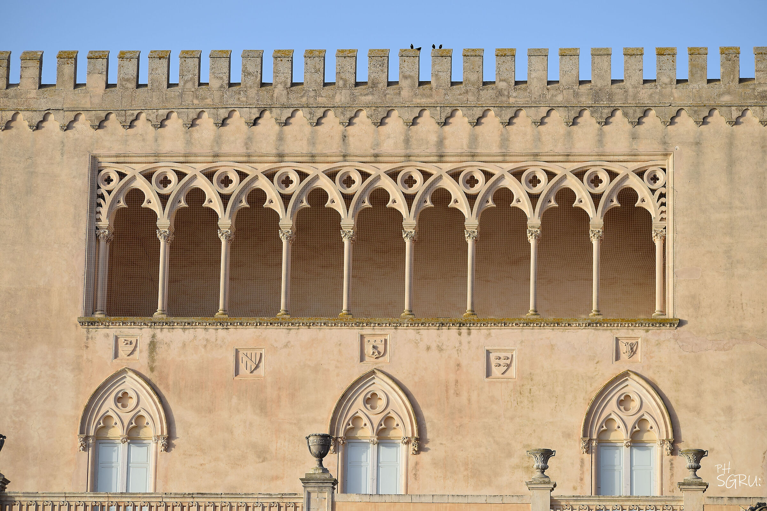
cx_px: 384
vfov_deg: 10.6
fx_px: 2748
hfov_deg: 15.9
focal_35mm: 129
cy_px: 256
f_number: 6.3
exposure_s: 1/320
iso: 100
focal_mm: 86
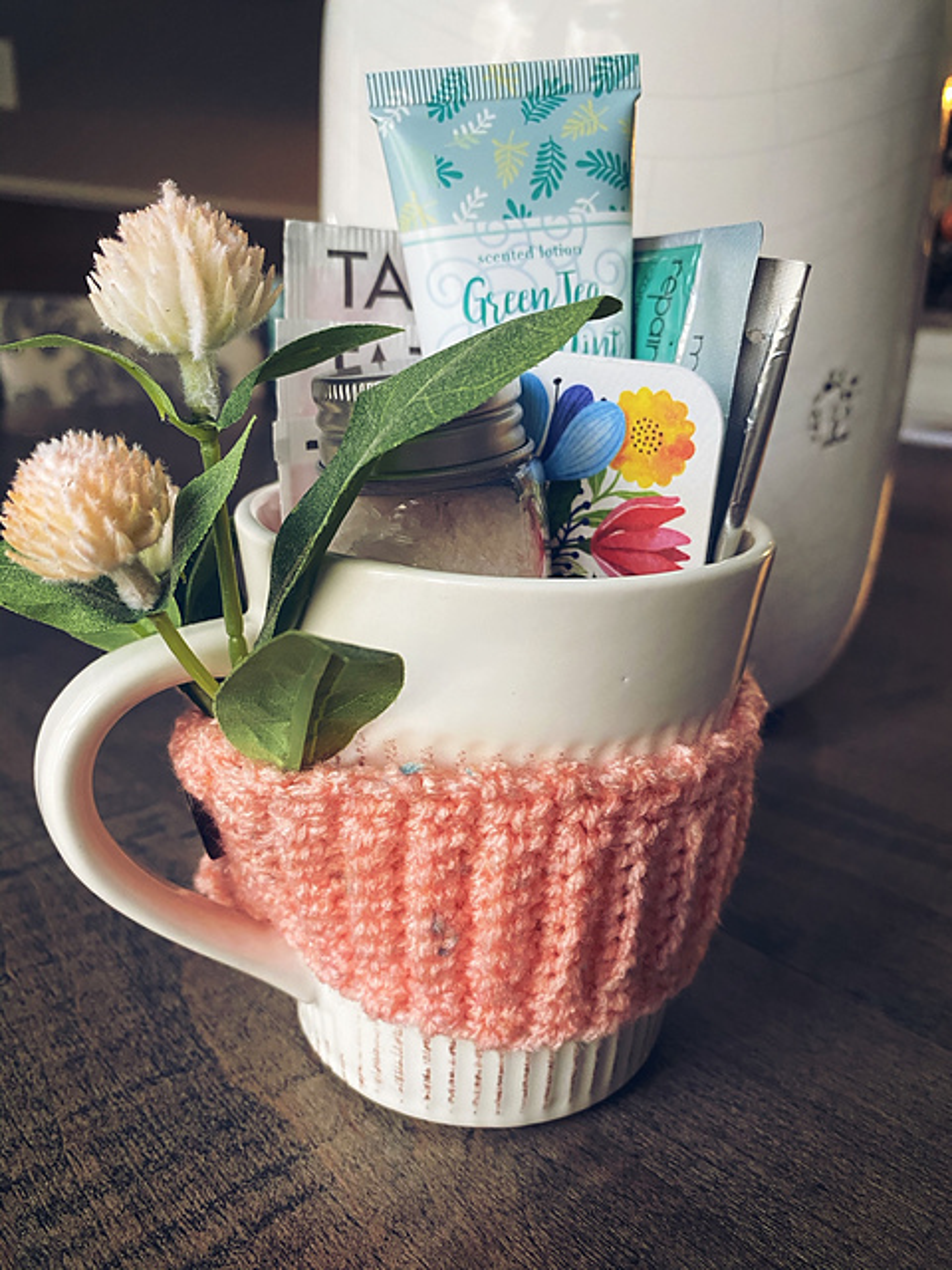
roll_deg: -2.5
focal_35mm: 26
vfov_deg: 67.3
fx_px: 953
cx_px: 476
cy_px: 635
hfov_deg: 53.1
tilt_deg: -17.4
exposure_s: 1/60
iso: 320
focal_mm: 4.25
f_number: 1.8
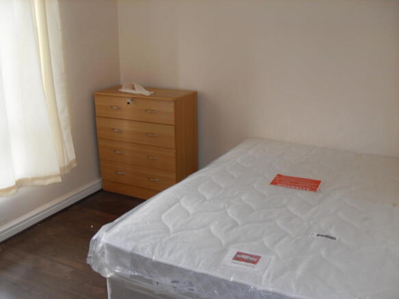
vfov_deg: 38.7
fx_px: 426
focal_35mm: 37
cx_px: 200
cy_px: 150
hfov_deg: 50.1
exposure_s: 1/45
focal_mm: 6.3
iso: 100
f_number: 2.8
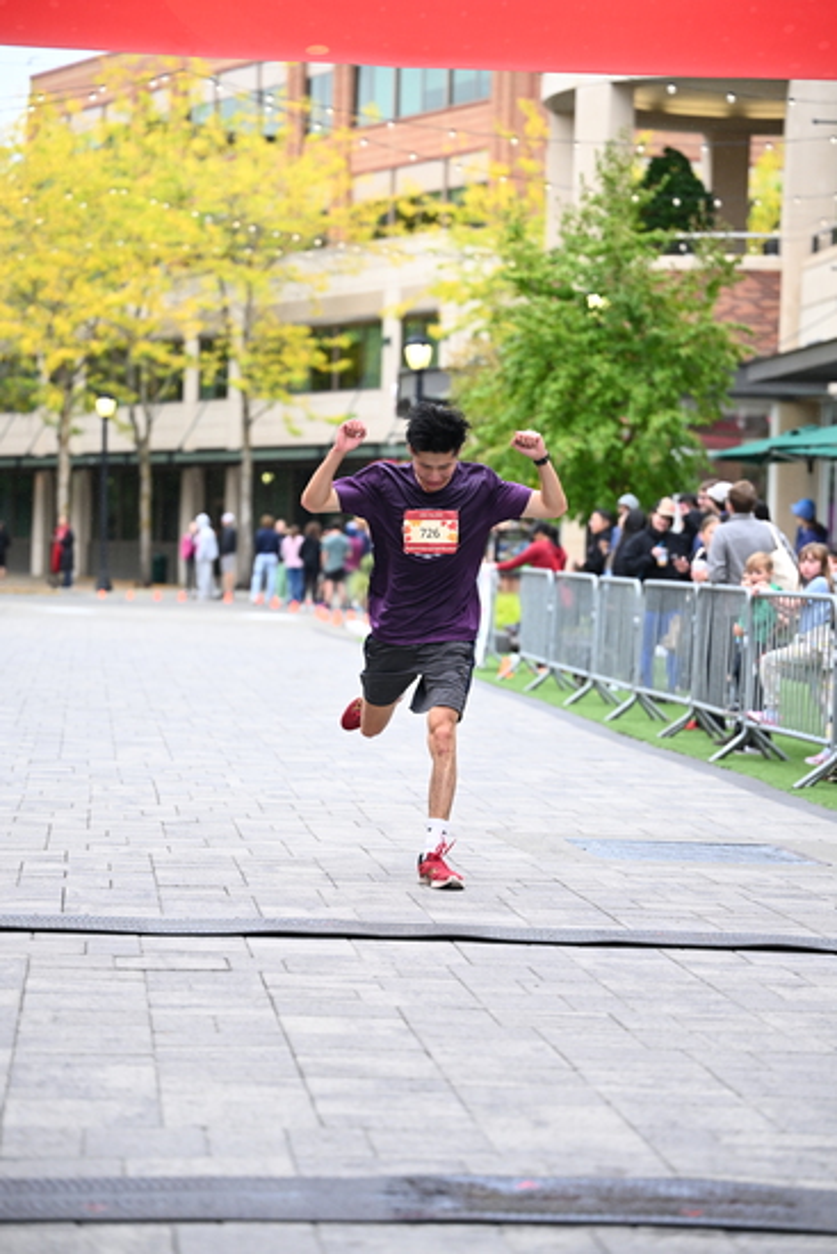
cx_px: 418
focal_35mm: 93
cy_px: 627
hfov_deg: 14.7
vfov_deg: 21.9
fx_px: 3241
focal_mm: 93
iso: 1250
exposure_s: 1/1600
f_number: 2.8
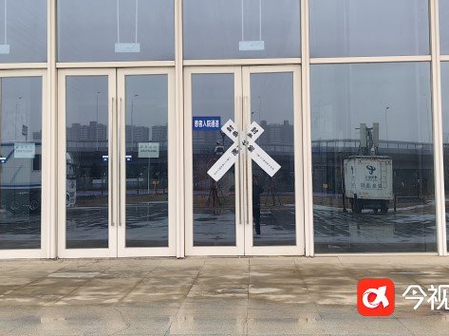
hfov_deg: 35.0
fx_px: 713
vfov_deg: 26.5
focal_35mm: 55
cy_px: 134
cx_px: 226
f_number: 2
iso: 50
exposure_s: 1/211
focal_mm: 5.75
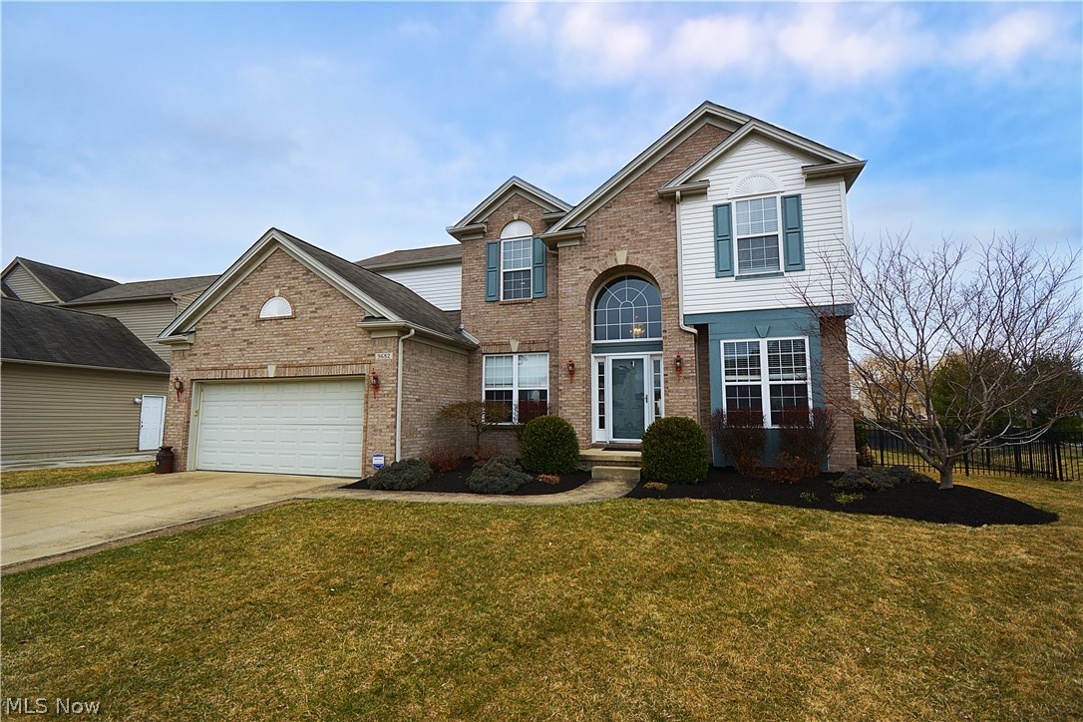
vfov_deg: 77.3
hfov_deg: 100.4
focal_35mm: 15
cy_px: 361
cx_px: 542
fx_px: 451
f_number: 6.3
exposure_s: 1/200
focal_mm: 10
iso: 110
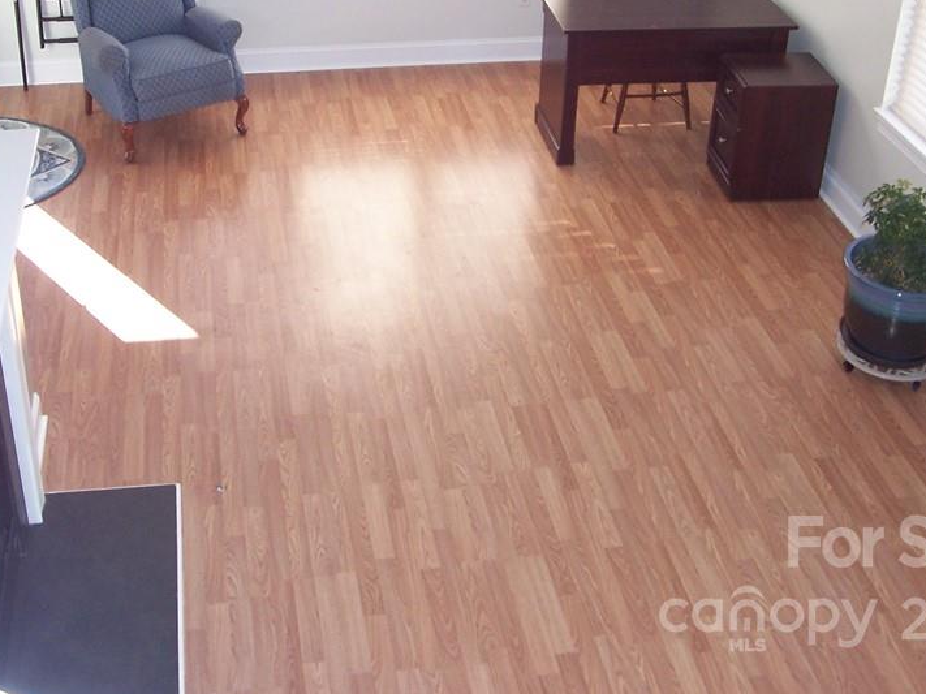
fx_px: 1311
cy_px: 204
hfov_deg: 38.8
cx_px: 383
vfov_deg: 29.4
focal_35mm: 49
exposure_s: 1/90
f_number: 2.7
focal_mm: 5.6
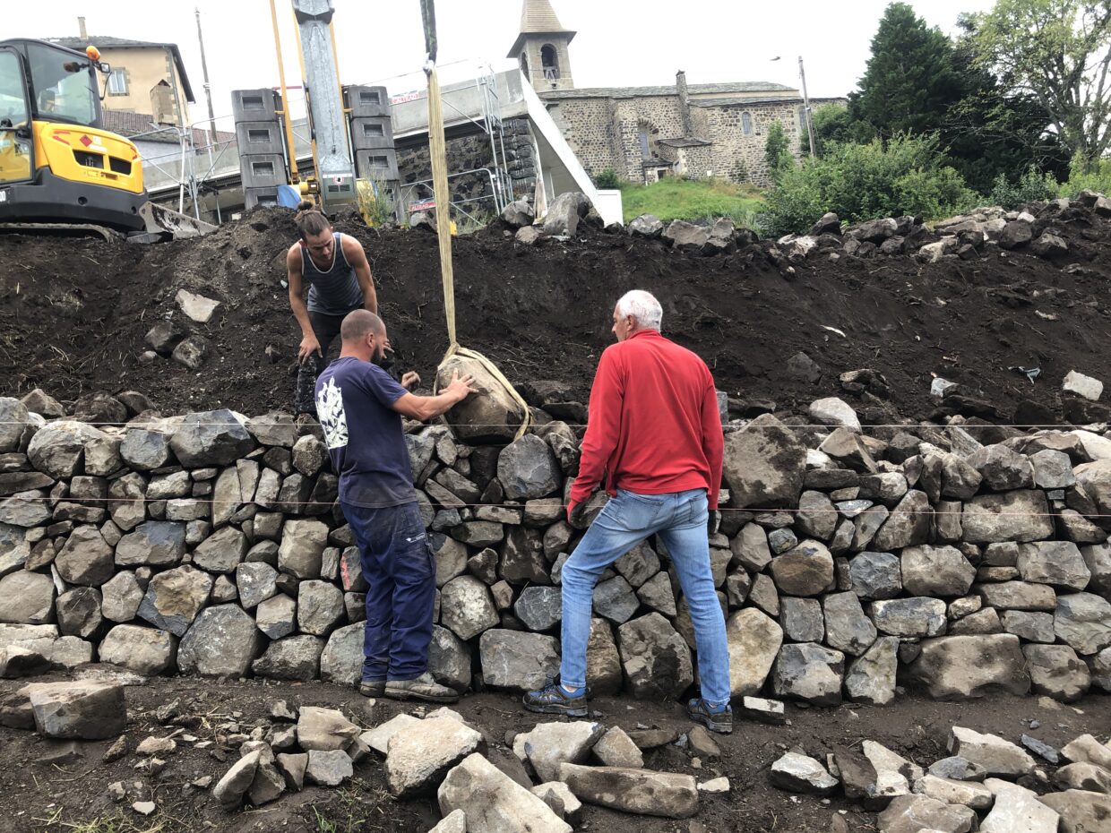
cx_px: 556
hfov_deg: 63.4
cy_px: 416
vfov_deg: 49.7
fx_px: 899
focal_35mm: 28
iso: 25
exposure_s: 1/120
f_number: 1.8
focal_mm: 3.99
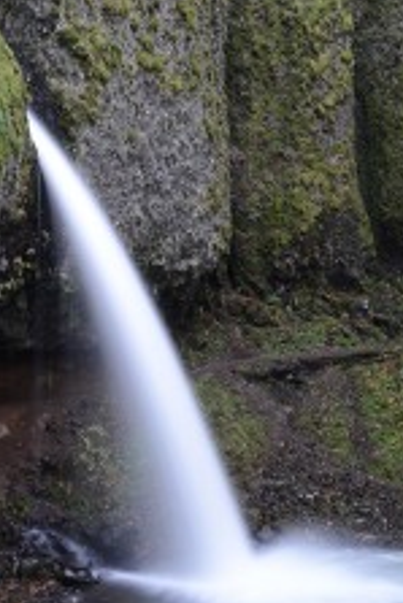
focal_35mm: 58
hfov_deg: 23.4
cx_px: 249
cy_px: 306
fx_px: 972
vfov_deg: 34.5
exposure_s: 2.5
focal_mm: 24
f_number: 22
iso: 125
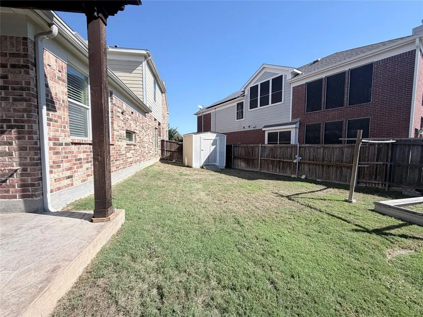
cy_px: 158
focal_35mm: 14
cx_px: 212
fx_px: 171
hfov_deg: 102.1
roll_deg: +0.4
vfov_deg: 85.7
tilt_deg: -3.8
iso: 25
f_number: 2.2
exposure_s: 1/770
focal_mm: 2.22
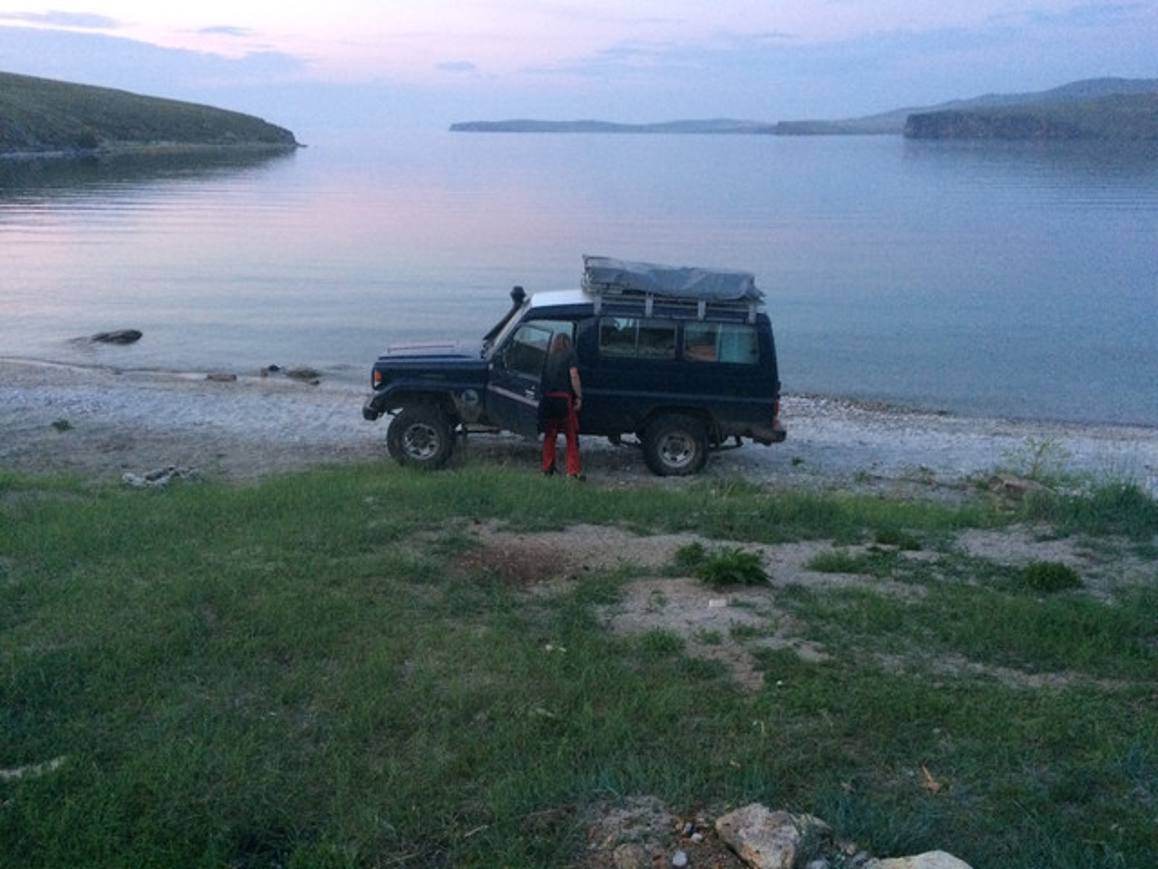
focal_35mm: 29
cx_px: 579
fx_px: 970
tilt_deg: -15.2
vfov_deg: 48.2
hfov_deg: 61.7
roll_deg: -0.4
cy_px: 434
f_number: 2.2
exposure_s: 1/25
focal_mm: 4.15
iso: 320
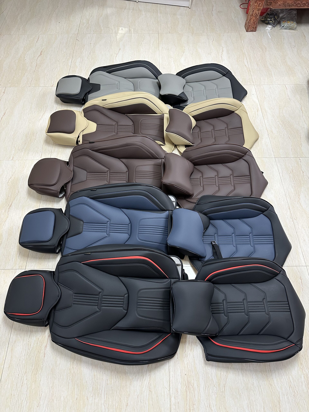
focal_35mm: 24
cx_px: 154
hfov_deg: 56.8
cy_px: 206
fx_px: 286
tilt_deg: -58.6
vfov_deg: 71.6
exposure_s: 1/60
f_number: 1.78
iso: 250
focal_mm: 6.86
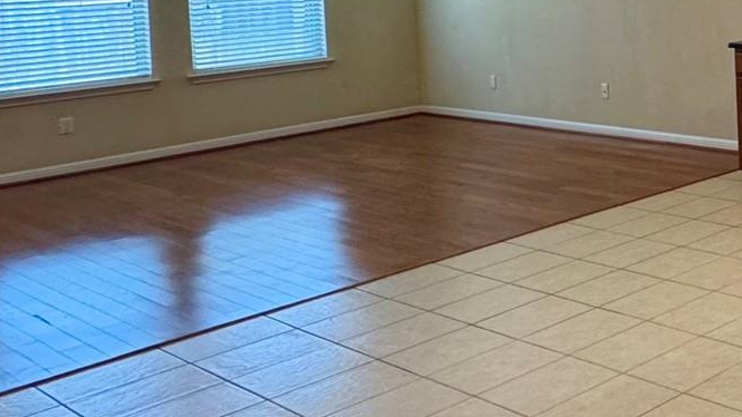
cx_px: 1110
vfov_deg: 23.8
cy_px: -46
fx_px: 925
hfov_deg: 28.5
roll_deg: +1.6
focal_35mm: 47
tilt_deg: -2.7
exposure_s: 1/60
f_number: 2.2
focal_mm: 2.22
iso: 200
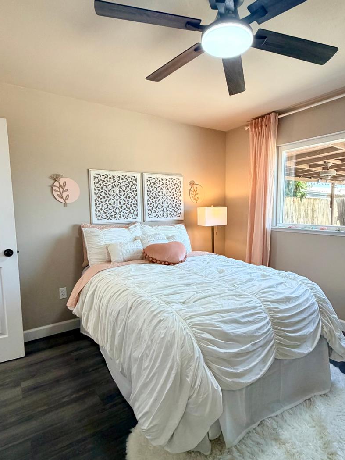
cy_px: 237
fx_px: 266
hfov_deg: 65.9
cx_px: 187
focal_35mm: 20
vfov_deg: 81.7
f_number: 2.2
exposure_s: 1/120
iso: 200
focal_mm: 2.22
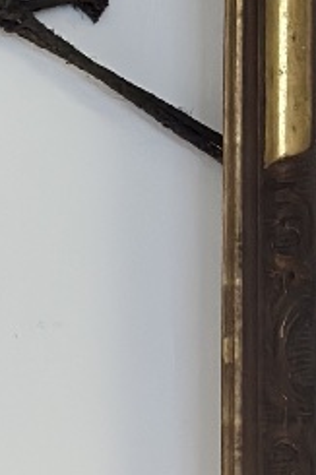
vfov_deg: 8.4
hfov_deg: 5.5
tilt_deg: +1.4
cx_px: -299
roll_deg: -1.2
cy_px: 417
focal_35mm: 245
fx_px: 3230
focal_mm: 6.86
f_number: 1.78
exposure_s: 1/50
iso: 125
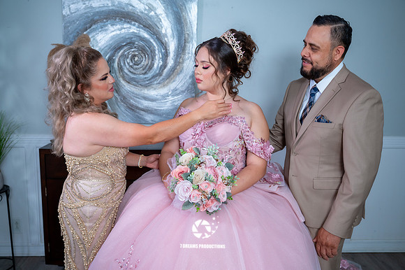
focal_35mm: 35
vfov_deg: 37.8
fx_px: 394
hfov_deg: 54.4
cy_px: 135
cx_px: 202
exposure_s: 1/60
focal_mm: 34.5
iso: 1250
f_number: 4
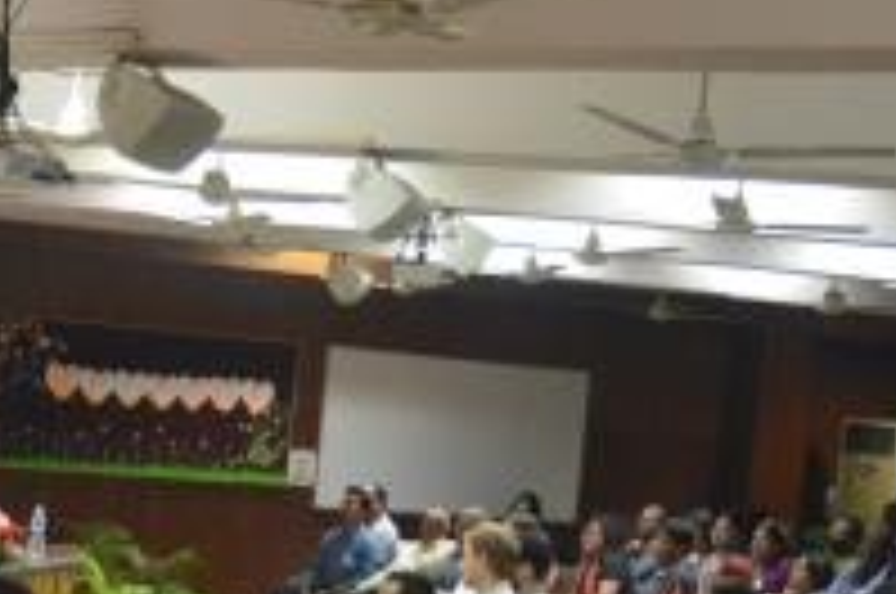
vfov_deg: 15.1
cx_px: 176
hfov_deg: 23.1
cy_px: 709
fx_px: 2162
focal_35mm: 87
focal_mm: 18
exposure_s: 1/30
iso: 2200
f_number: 3.5
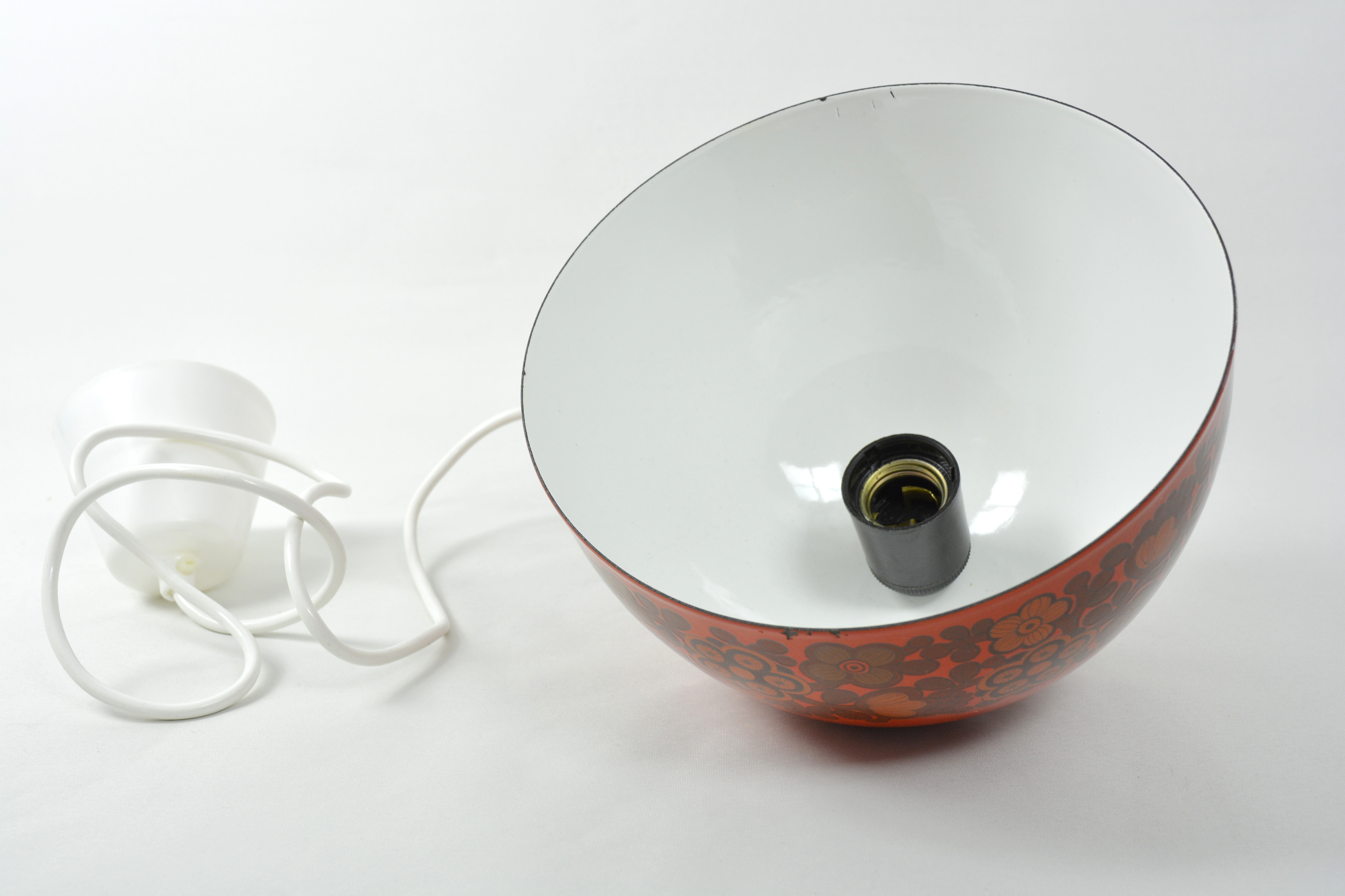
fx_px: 1513
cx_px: 672
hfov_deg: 47.9
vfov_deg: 33.0
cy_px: 448
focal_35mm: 40
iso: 400
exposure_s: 1/15
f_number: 8
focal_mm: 27
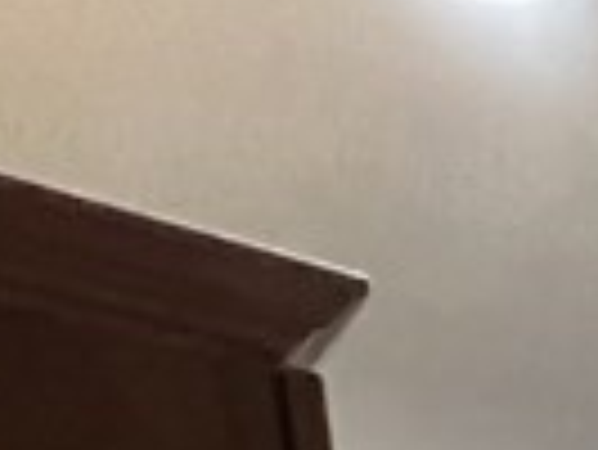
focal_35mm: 100
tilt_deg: -12.1
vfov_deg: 9.4
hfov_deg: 11.3
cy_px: 1557
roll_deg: +1.1
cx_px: 1807
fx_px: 1729
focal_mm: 1.57
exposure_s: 1/60
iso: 800
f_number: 1.8
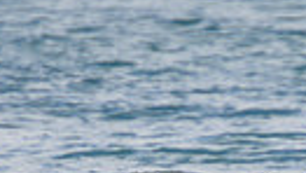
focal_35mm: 2547
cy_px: 279
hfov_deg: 0.8
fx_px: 20687
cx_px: 290
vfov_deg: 0.5
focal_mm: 400
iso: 220
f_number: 5.6
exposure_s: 1/2000
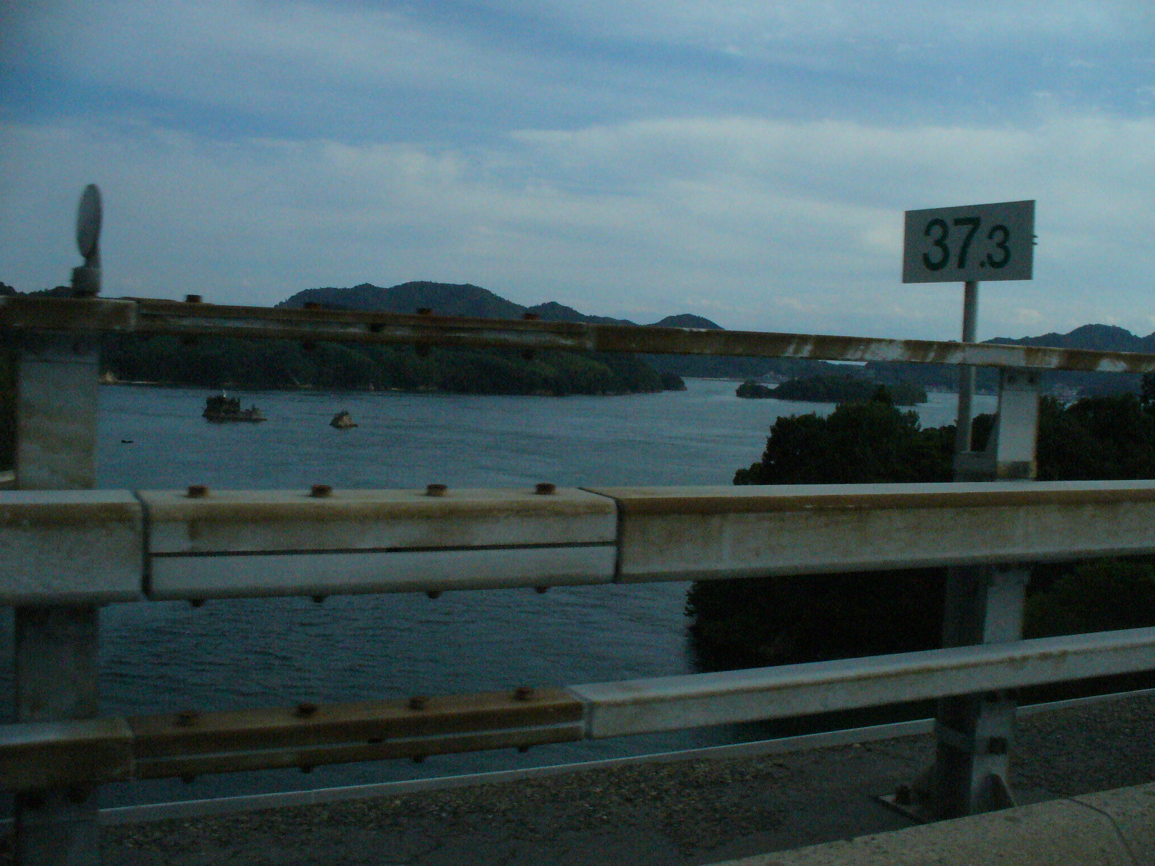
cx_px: 578
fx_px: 1235
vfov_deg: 38.7
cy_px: 433
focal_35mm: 37
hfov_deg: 50.1
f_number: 5.6
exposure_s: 1/2000
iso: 400
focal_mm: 6.1
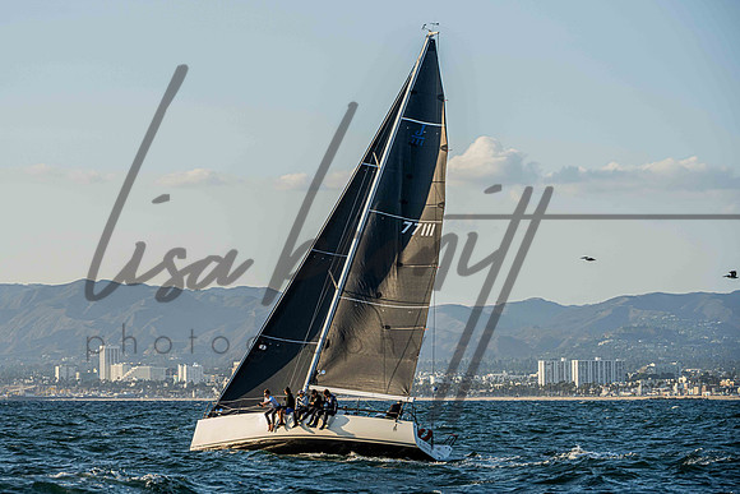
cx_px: 320
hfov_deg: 13.9
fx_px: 3042
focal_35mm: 148
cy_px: 234
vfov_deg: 9.3
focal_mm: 130
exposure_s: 1/800
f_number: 8
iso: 400
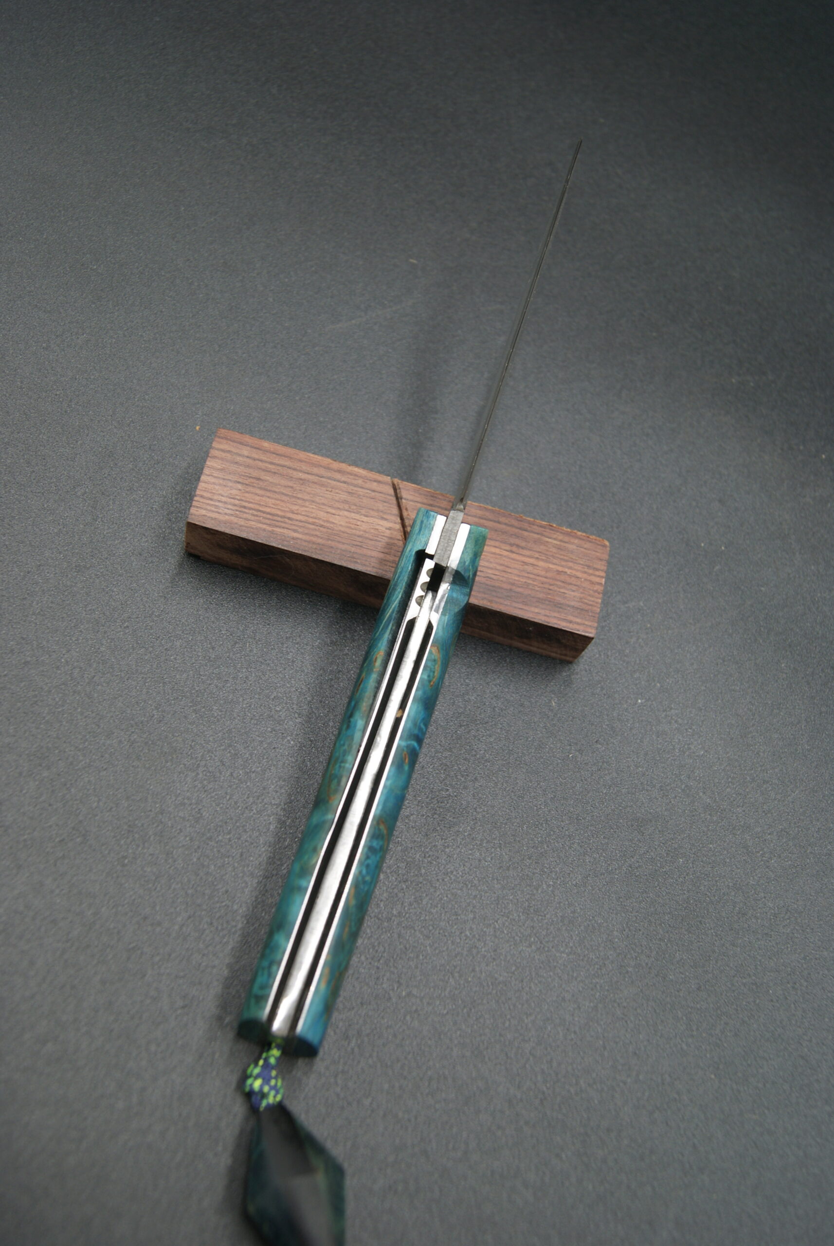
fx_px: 1351
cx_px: 417
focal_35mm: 39
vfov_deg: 49.5
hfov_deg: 34.3
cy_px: 623
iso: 100
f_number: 4.5
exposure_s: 1/40
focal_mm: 26
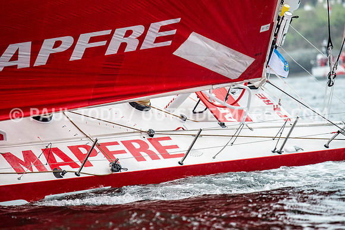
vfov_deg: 3.1
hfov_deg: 4.6
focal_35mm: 450
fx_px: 4313
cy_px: 115
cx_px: 172
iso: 1000
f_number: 4
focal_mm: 300
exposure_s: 1/4000
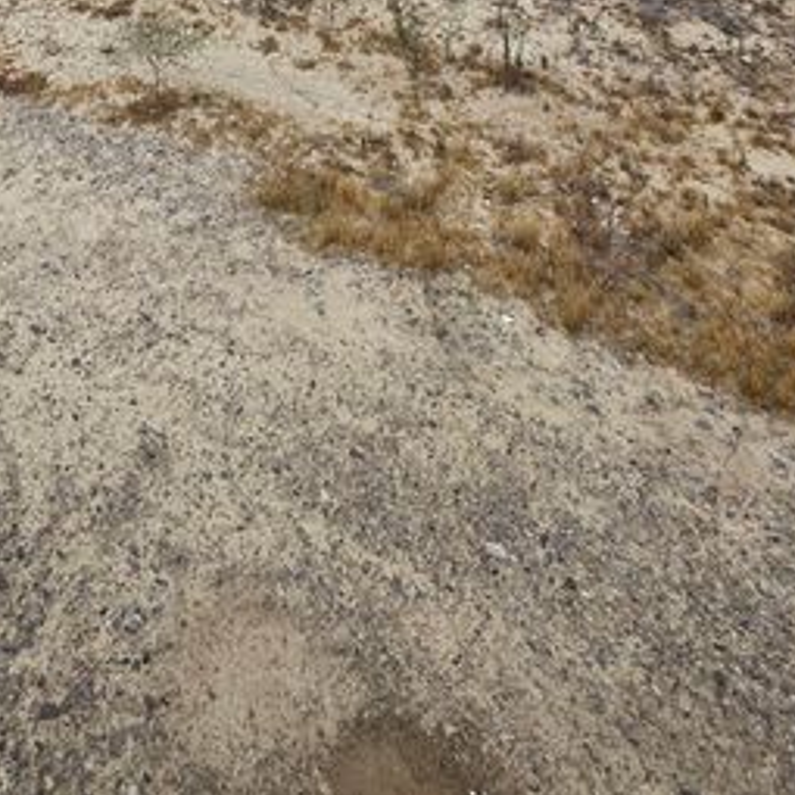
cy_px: -238
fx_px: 780
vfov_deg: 36.0
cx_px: 171
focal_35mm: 30
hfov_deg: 51.1
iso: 40
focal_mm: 2.2
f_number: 1.9
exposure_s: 1/3126
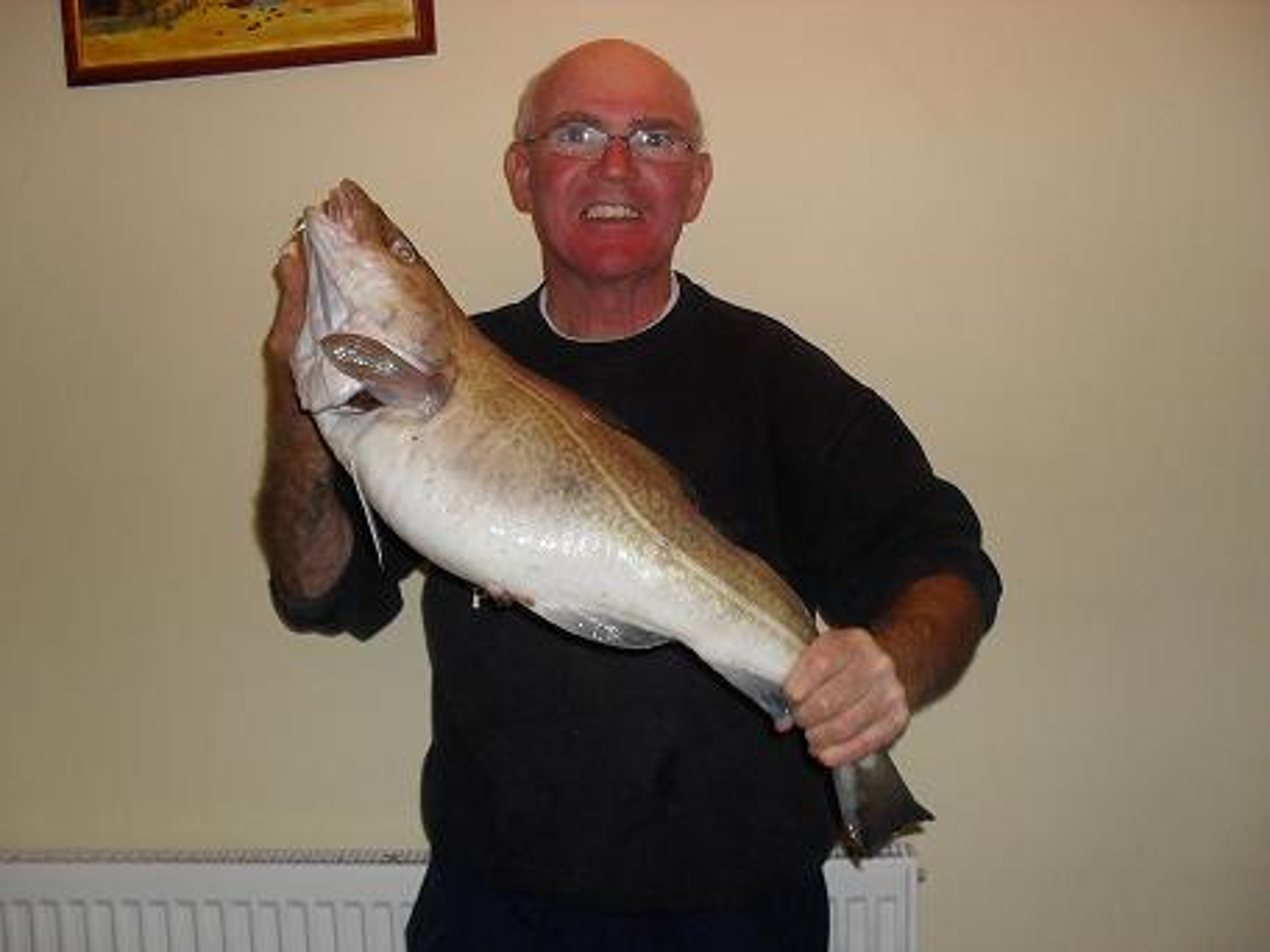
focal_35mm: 35
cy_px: 476
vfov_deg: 40.7
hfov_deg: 52.6
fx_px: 1284
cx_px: 635
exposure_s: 1/45
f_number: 3.2
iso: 200
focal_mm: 6.3
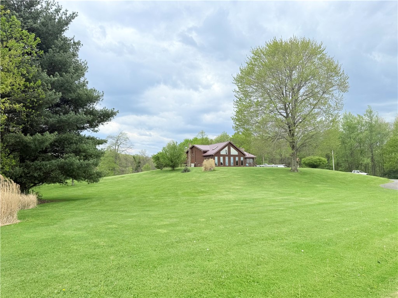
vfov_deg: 56.8
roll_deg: +0.1
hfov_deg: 71.6
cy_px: 149
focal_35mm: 24
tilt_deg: +3.9
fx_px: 276
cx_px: 199
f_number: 1.78
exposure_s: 1/1653
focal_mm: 6.76
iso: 80
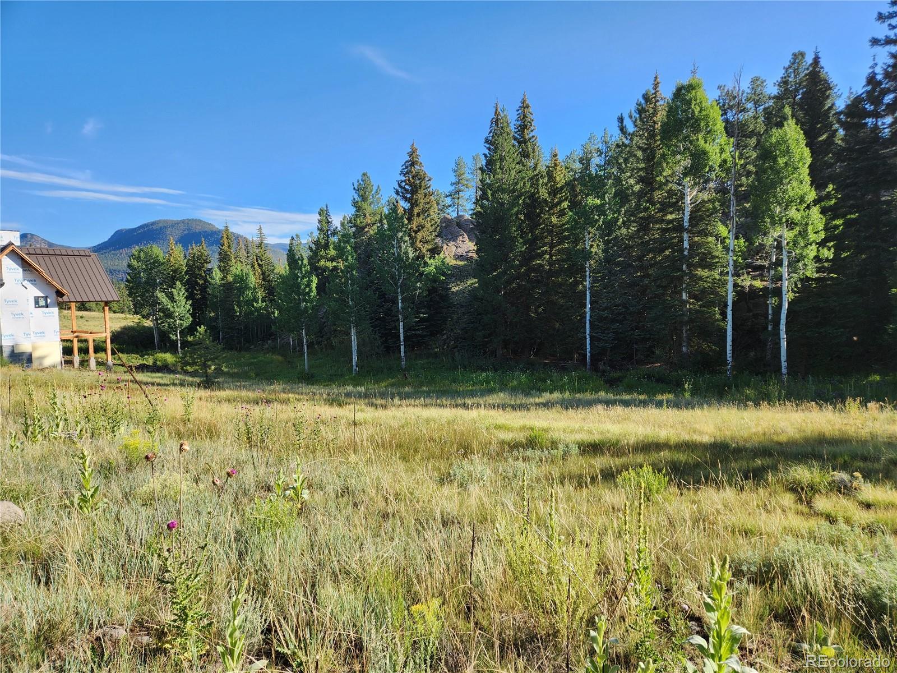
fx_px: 596
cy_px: 336
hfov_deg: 73.9
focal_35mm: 23
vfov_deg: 58.9
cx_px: 448
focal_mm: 5.4
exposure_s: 1/643
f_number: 1.8
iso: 20
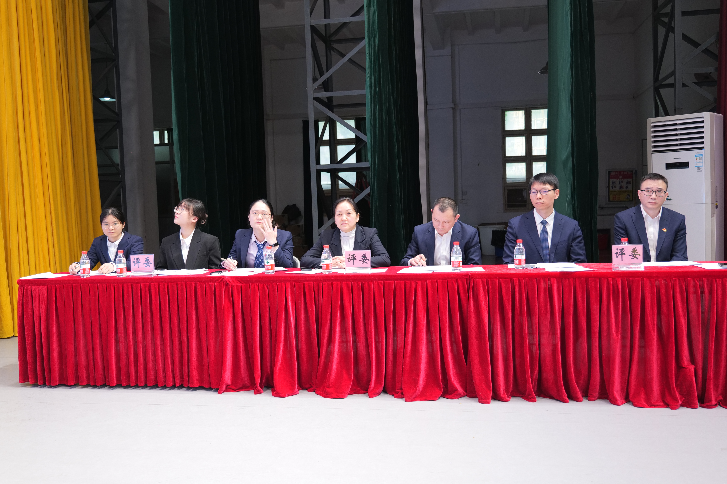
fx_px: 666
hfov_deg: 57.2
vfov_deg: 40.0
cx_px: 364
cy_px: 242
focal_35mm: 33
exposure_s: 1/60
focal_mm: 33
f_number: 4
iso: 1250
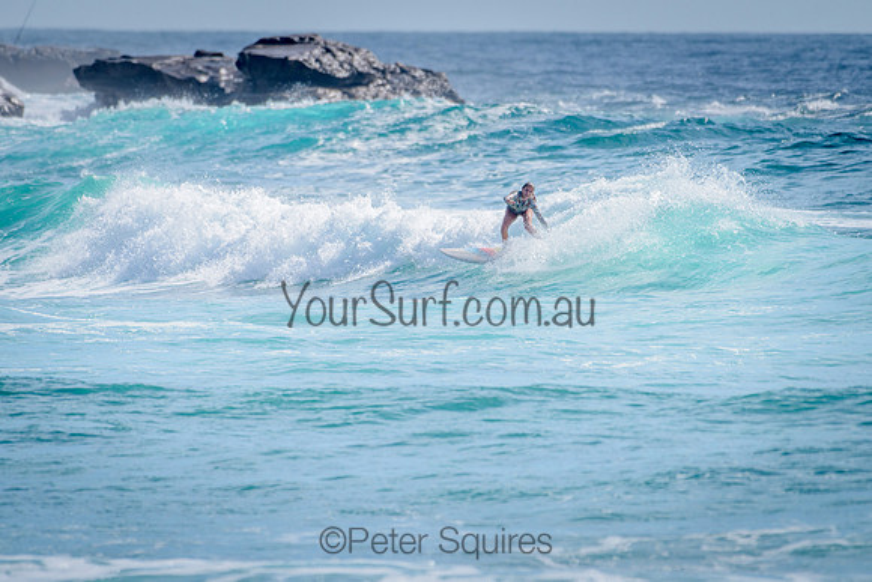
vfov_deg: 2.2
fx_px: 14851
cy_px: 225
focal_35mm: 613
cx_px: 431
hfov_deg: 3.4
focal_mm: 500
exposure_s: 1/2000
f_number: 5.6
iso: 110
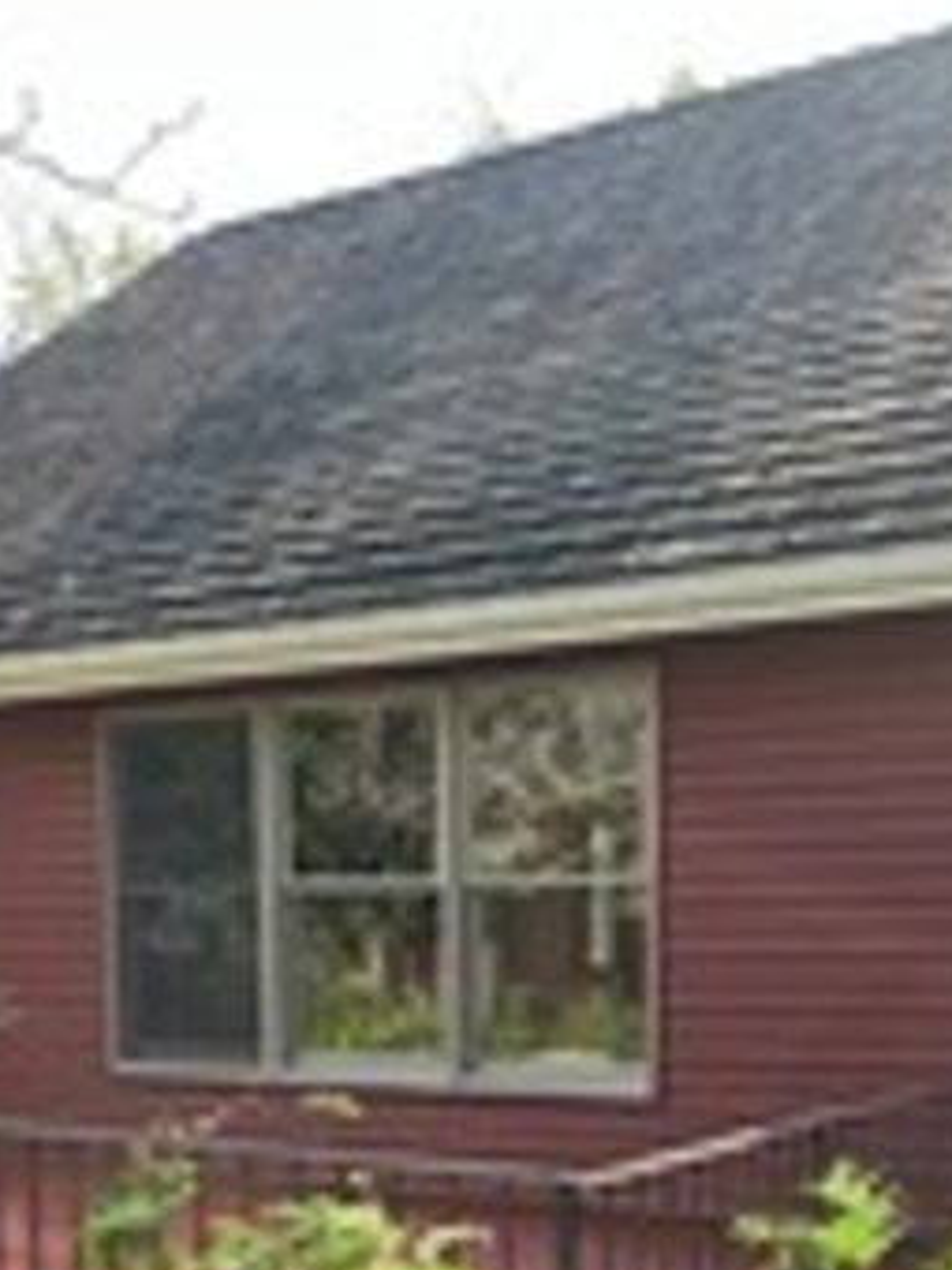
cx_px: 474
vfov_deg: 35.1
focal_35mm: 51
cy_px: 1165
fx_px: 1870
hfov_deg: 28.6
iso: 50
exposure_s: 1/367
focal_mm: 5.1
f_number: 1.6
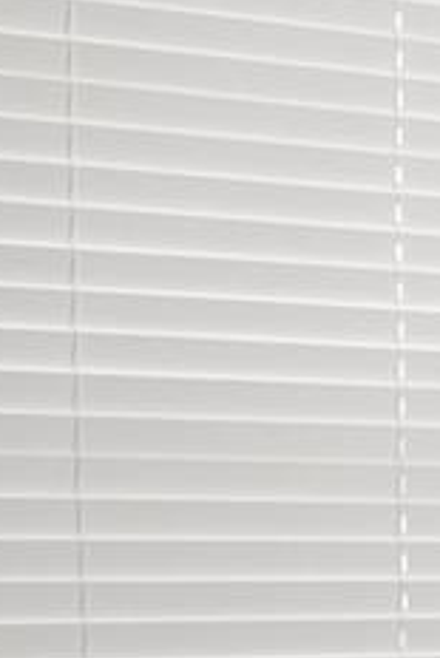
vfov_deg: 18.8
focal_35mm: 106
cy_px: 654
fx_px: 1940
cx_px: 2115
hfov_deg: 6.7
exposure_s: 1/4
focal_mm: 12
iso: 800
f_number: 9
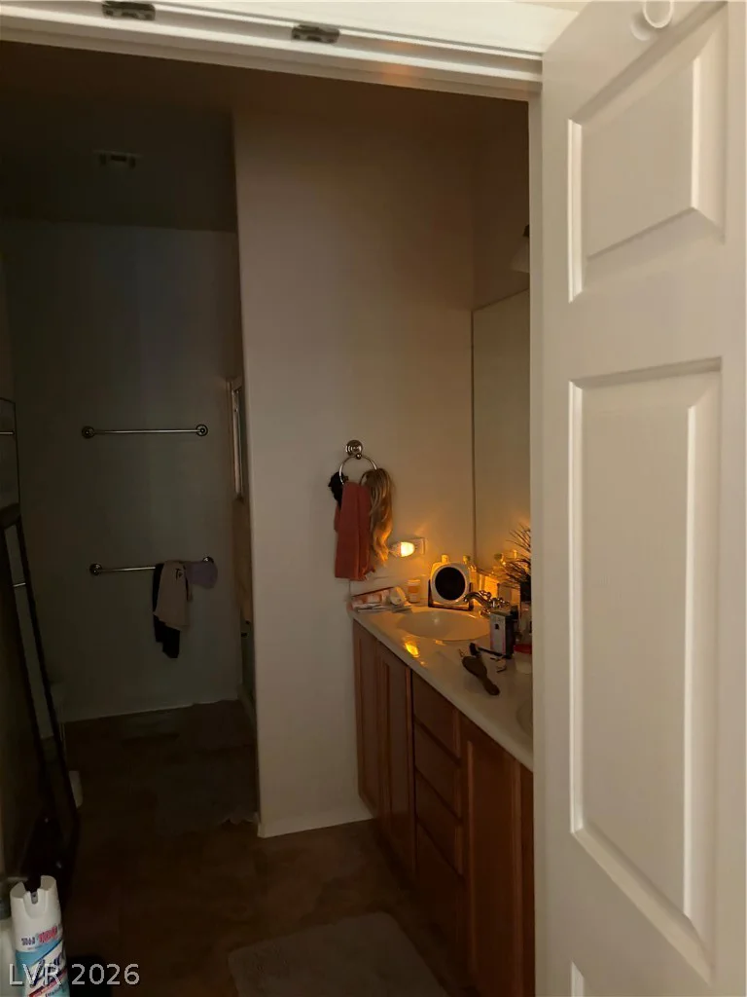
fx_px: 748
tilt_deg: -4.1
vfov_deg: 67.3
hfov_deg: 53.1
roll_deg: +1.7
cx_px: 374
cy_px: 498
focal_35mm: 26
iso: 1000
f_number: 1.6
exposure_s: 1/30
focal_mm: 5.96
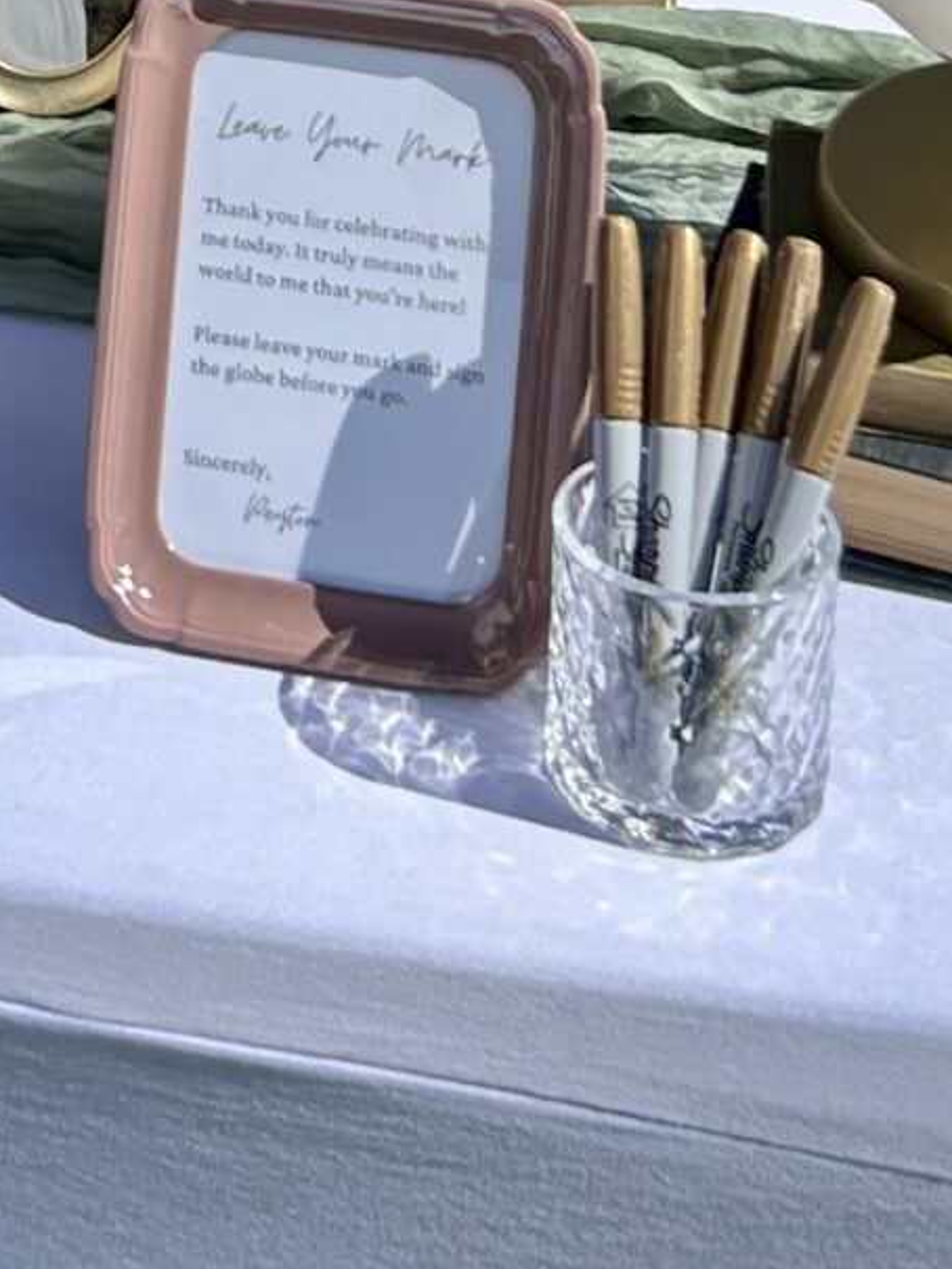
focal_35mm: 110
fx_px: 4032
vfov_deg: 16.0
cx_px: -388
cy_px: -795
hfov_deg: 12.9
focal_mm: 5.7
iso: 50
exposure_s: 1/5587
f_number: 1.5
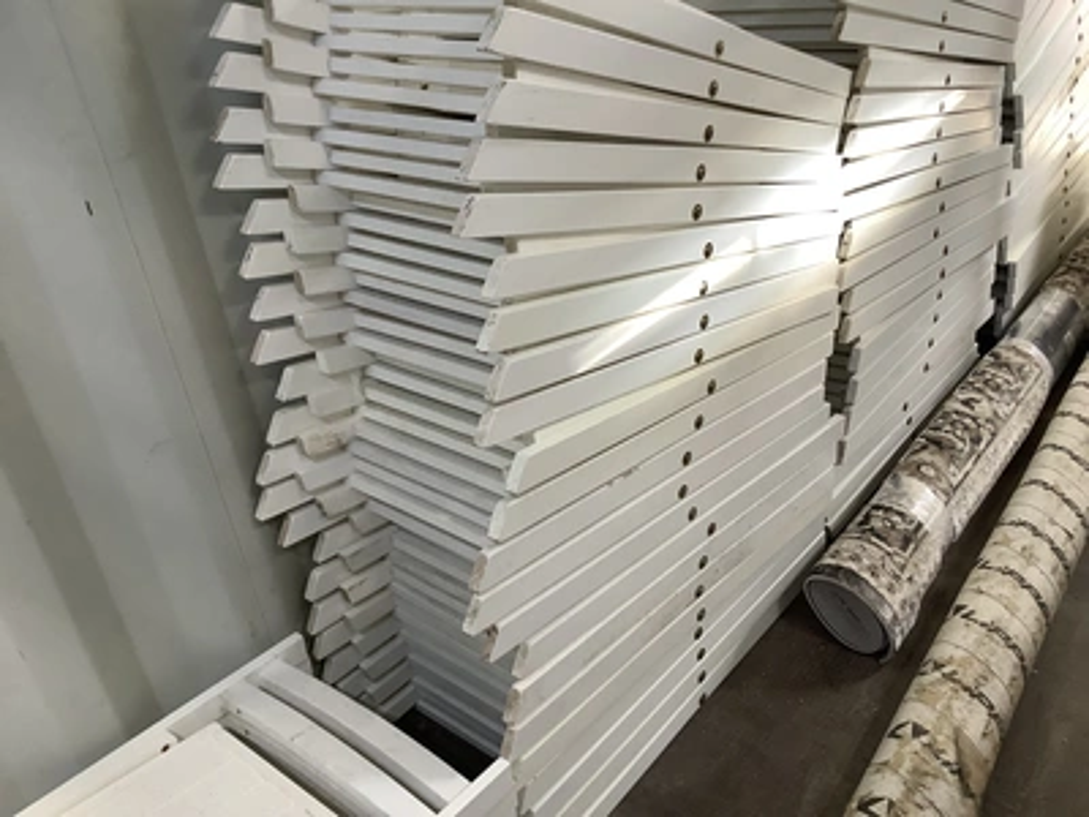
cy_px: 408
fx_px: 975
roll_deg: +7.0
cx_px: 544
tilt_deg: -31.3
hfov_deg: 58.4
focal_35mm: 31
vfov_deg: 45.4
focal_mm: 3.3
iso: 100
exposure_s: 1/60
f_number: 2.4
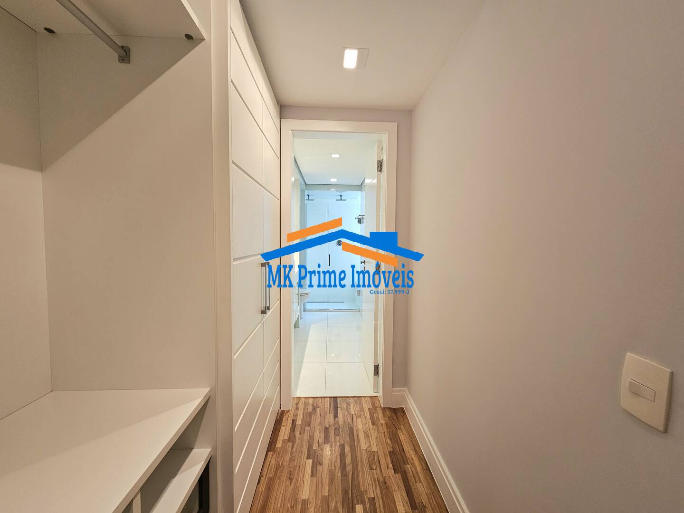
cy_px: 256
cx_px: 342
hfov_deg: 106.2
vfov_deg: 89.9
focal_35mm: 13
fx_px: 257
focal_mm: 2.2
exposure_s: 1/60.2
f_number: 2.2
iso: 125
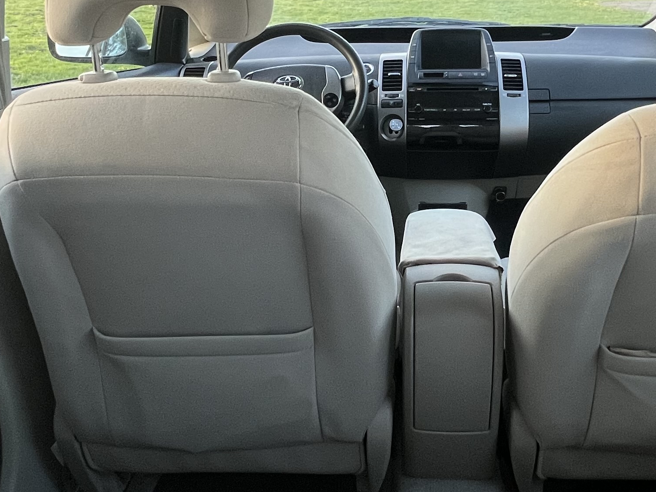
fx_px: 663
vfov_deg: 40.1
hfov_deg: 52.2
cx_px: 397
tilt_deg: -14.0
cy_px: 156
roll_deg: +0.3
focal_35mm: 35
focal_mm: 1.57
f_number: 1.8
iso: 250
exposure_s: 1/77
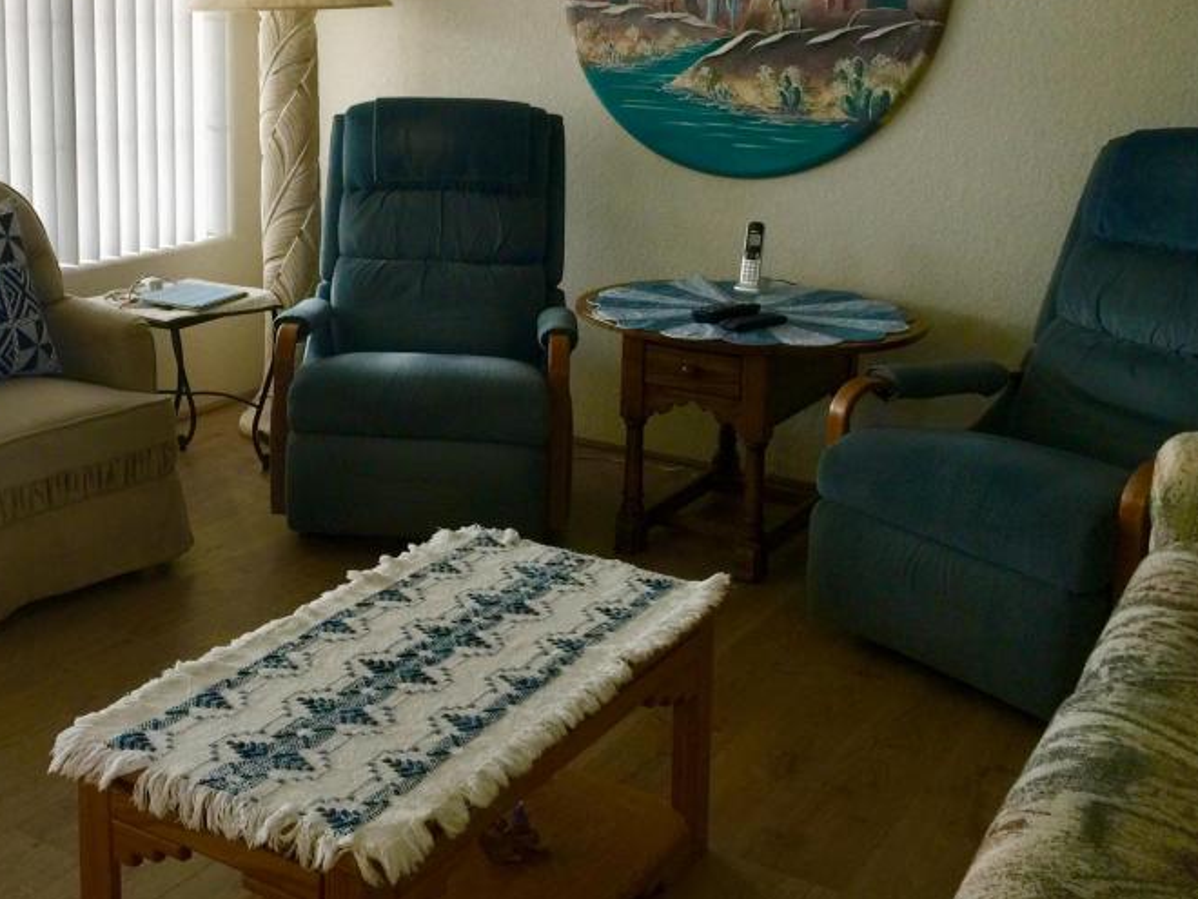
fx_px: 1557
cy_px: 271
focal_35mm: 45
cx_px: 354
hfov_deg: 41.3
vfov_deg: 31.8
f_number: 2.2
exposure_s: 1/15
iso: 50
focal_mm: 4.15
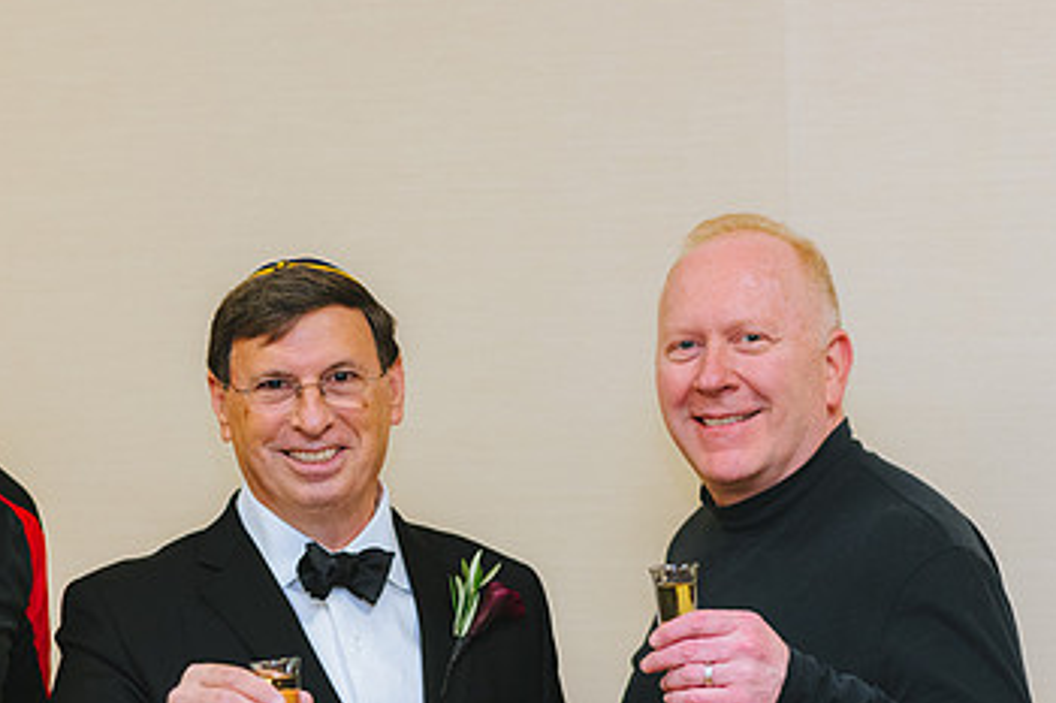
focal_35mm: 141
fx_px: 4134
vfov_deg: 9.7
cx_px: 308
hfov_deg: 14.5
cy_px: 563
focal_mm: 85
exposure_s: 1/160
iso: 800
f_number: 2.8
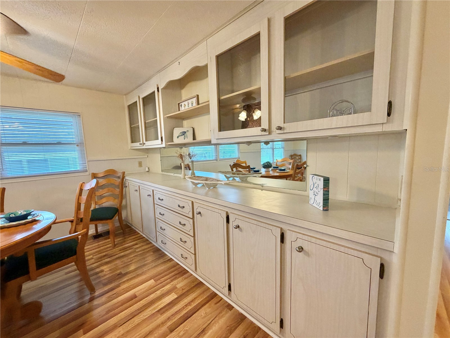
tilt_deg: -7.0
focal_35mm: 14
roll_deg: +2.2
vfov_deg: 85.7
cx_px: 225
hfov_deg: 102.1
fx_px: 182
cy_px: 169
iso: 320
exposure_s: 1/120
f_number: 2.2
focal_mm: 2.22
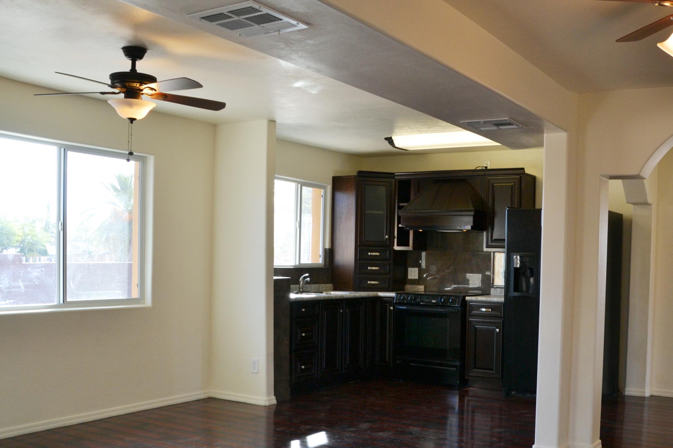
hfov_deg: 47.9
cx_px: 430
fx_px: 748
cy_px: 276
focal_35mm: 40
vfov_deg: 33.3
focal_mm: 20
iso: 360
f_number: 5.6
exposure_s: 1/125
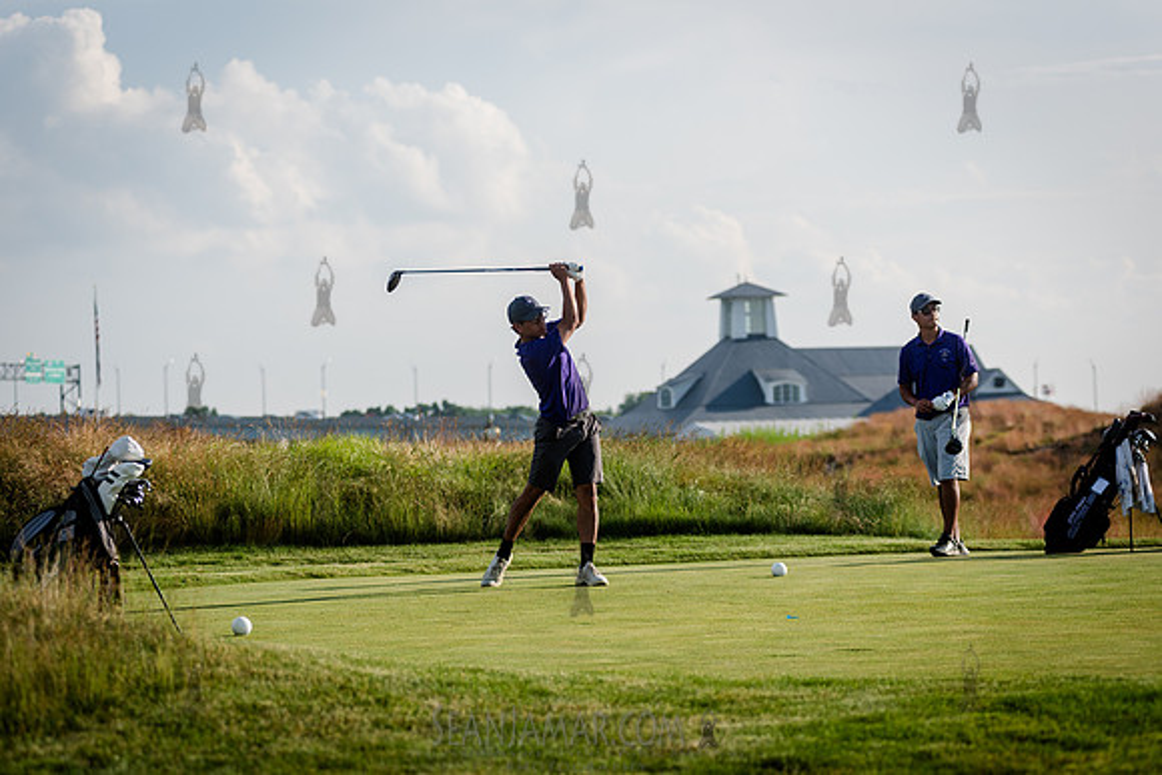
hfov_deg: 20.4
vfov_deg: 13.7
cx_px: 581
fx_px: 3228
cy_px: 388
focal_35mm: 100
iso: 125
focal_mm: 100
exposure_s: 1/2000
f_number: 3.5
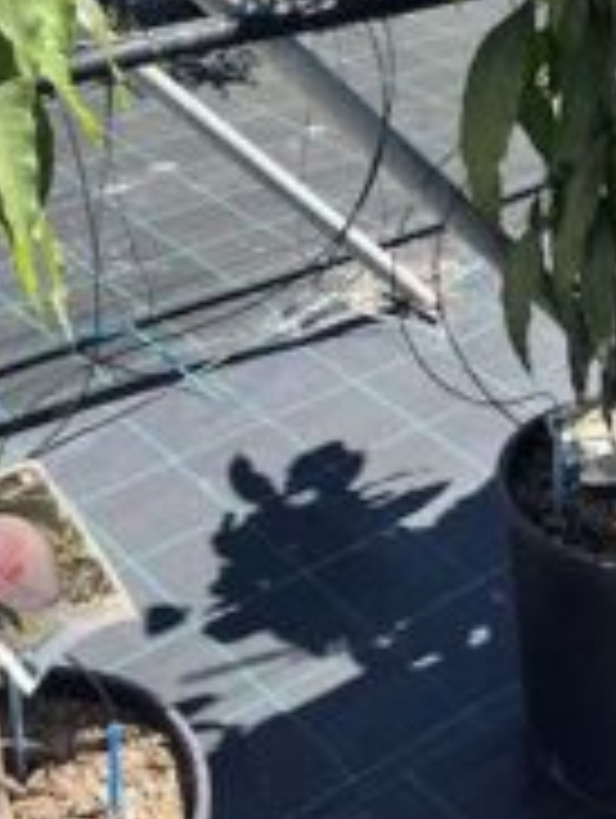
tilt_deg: -15.9
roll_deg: +0.9
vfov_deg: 23.9
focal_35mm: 76
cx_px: 342
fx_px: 1799
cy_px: -92
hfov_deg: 19.4
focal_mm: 4.2
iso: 32
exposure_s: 1/1304
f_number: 1.6
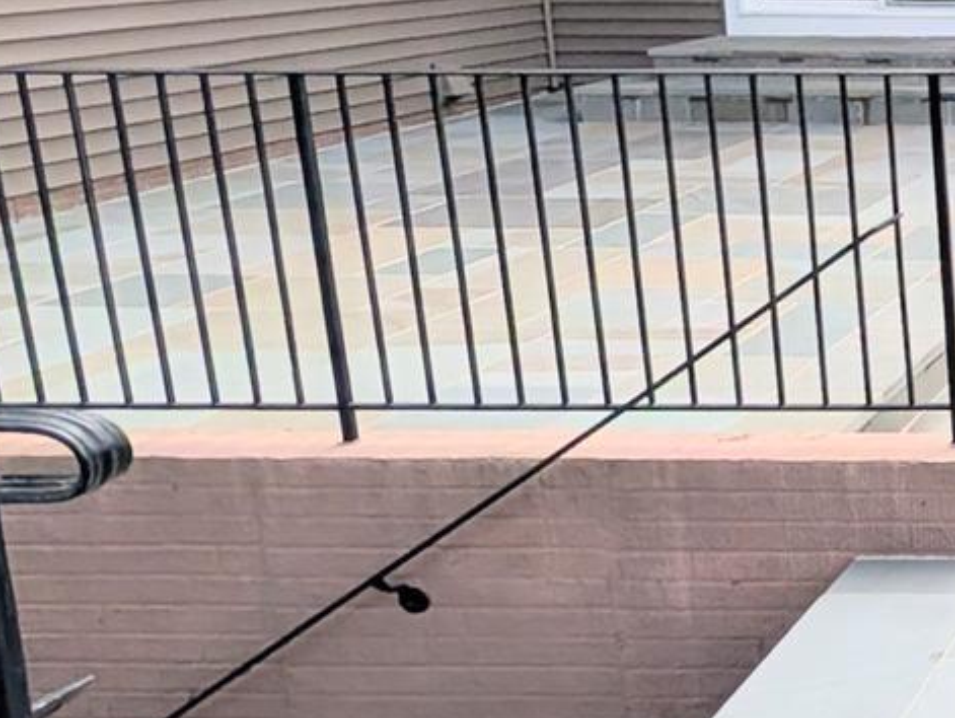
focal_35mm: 52
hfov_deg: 26.2
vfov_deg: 27.8
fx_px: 1436
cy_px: 223
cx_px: 1456
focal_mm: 2.02
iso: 54
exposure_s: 1/7299
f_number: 1.7
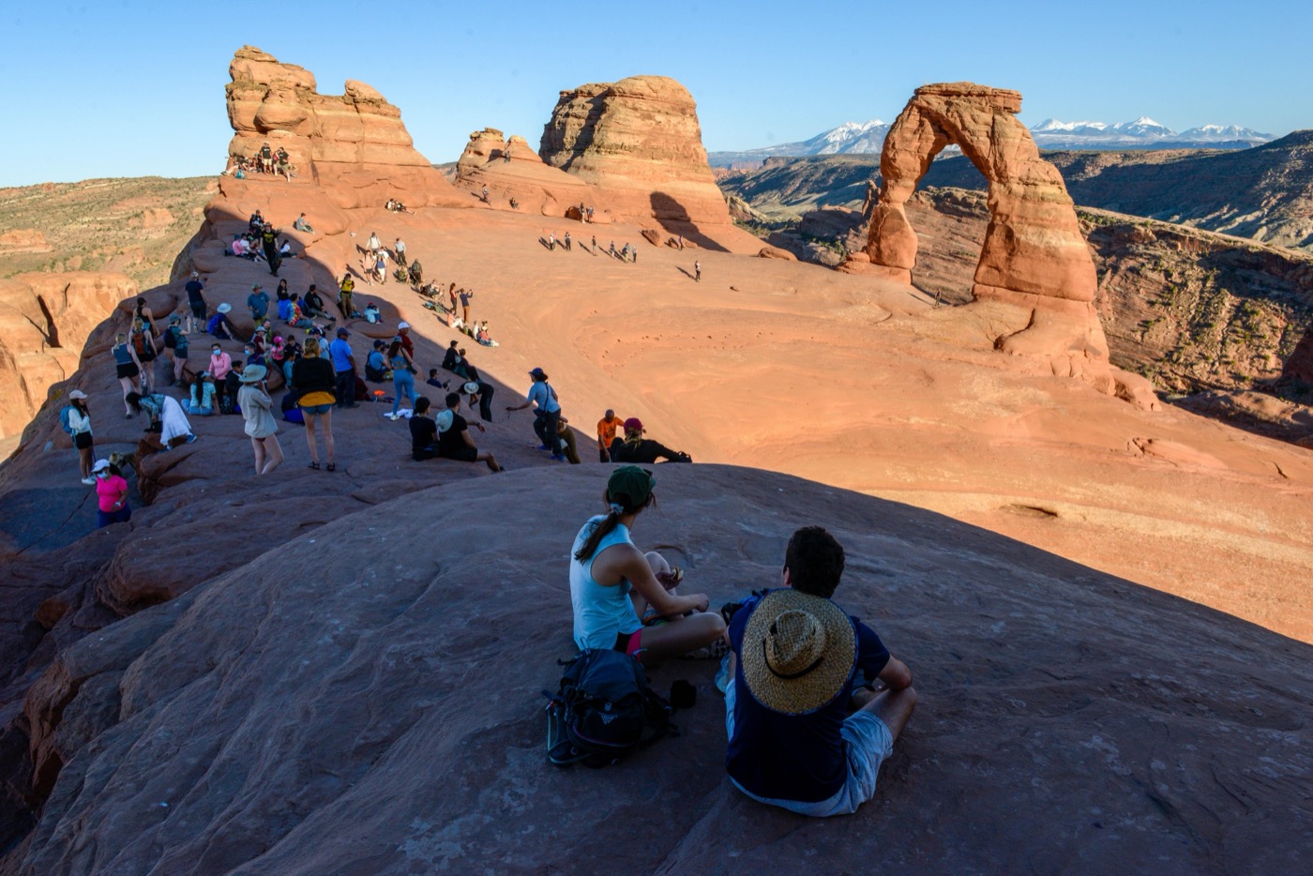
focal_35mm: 24
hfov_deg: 73.7
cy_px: 438
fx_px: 875
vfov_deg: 53.2
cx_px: 656
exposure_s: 1/400
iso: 400
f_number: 10
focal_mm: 24
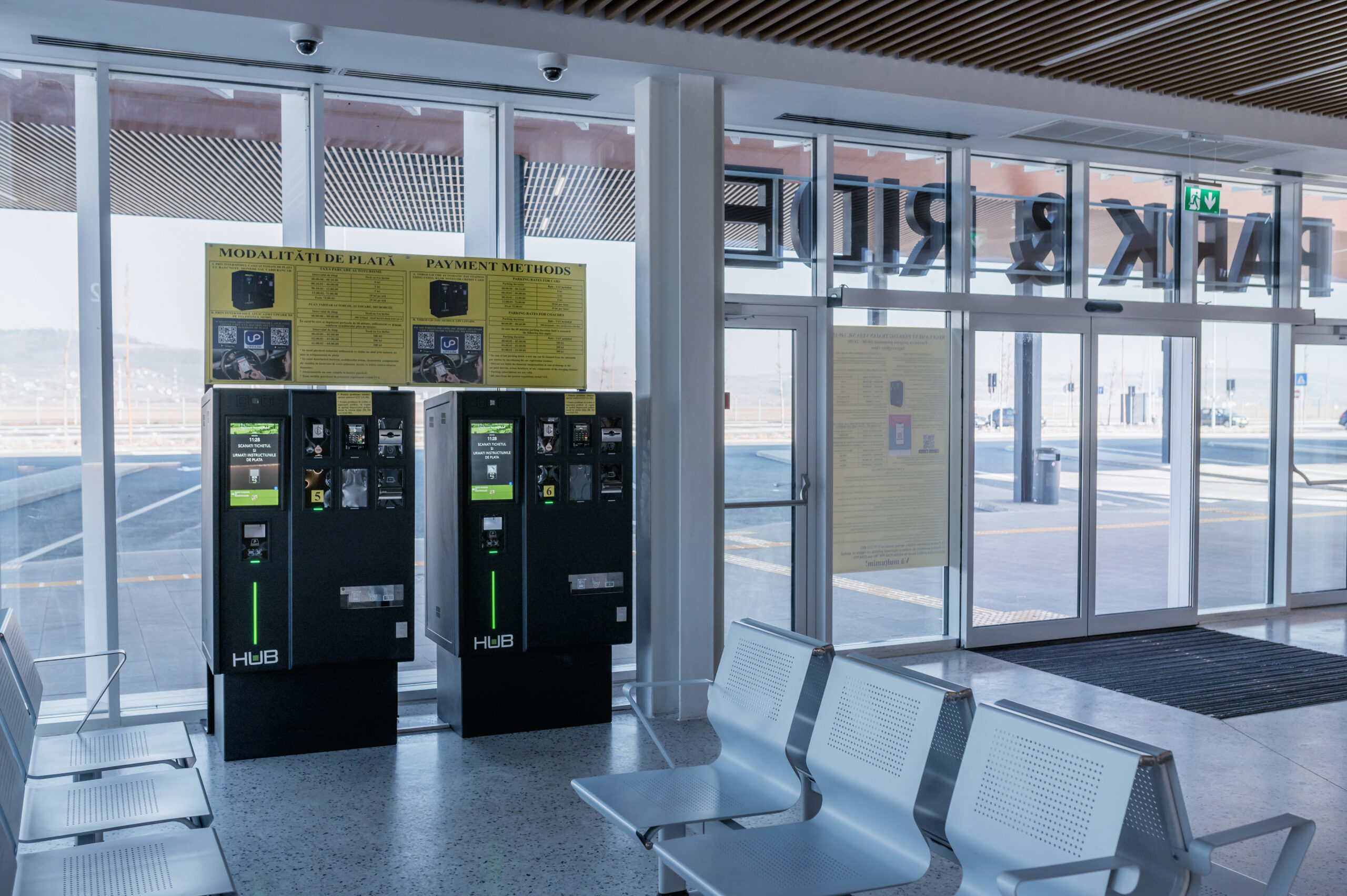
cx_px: 674
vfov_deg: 37.8
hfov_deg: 54.5
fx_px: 1309
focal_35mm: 35
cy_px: 448
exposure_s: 1/320
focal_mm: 35
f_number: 4.5
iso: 400
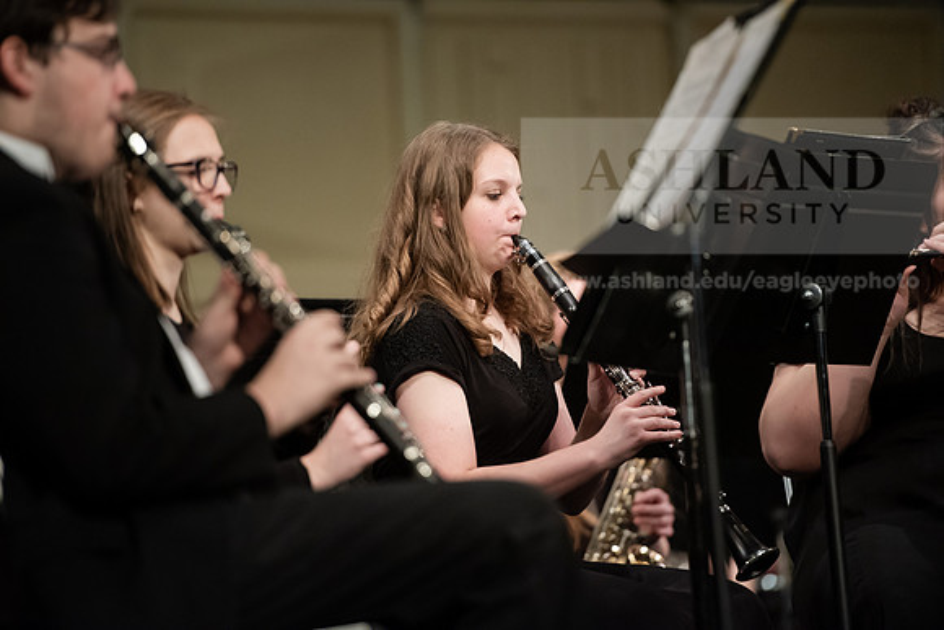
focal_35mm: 200
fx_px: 5245
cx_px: 472
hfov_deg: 10.3
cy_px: 315
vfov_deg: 6.9
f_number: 3.2
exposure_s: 1/200
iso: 4000
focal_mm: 200
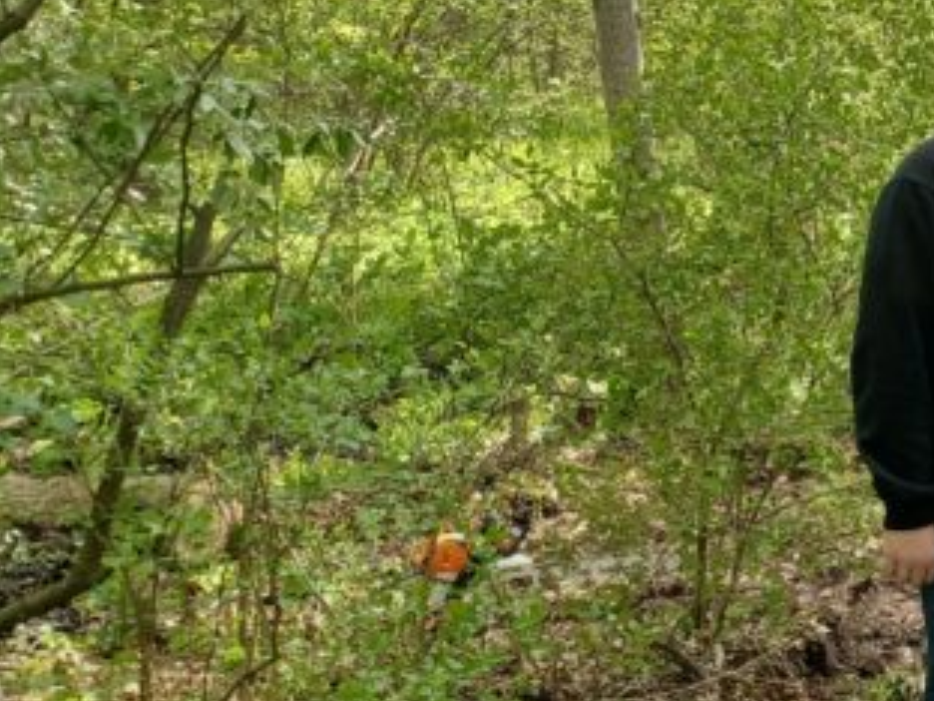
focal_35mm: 82
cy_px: 377
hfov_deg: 20.2
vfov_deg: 18.0
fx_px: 2213
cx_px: 1431
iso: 32
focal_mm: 4.6
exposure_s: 1/100
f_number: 1.8
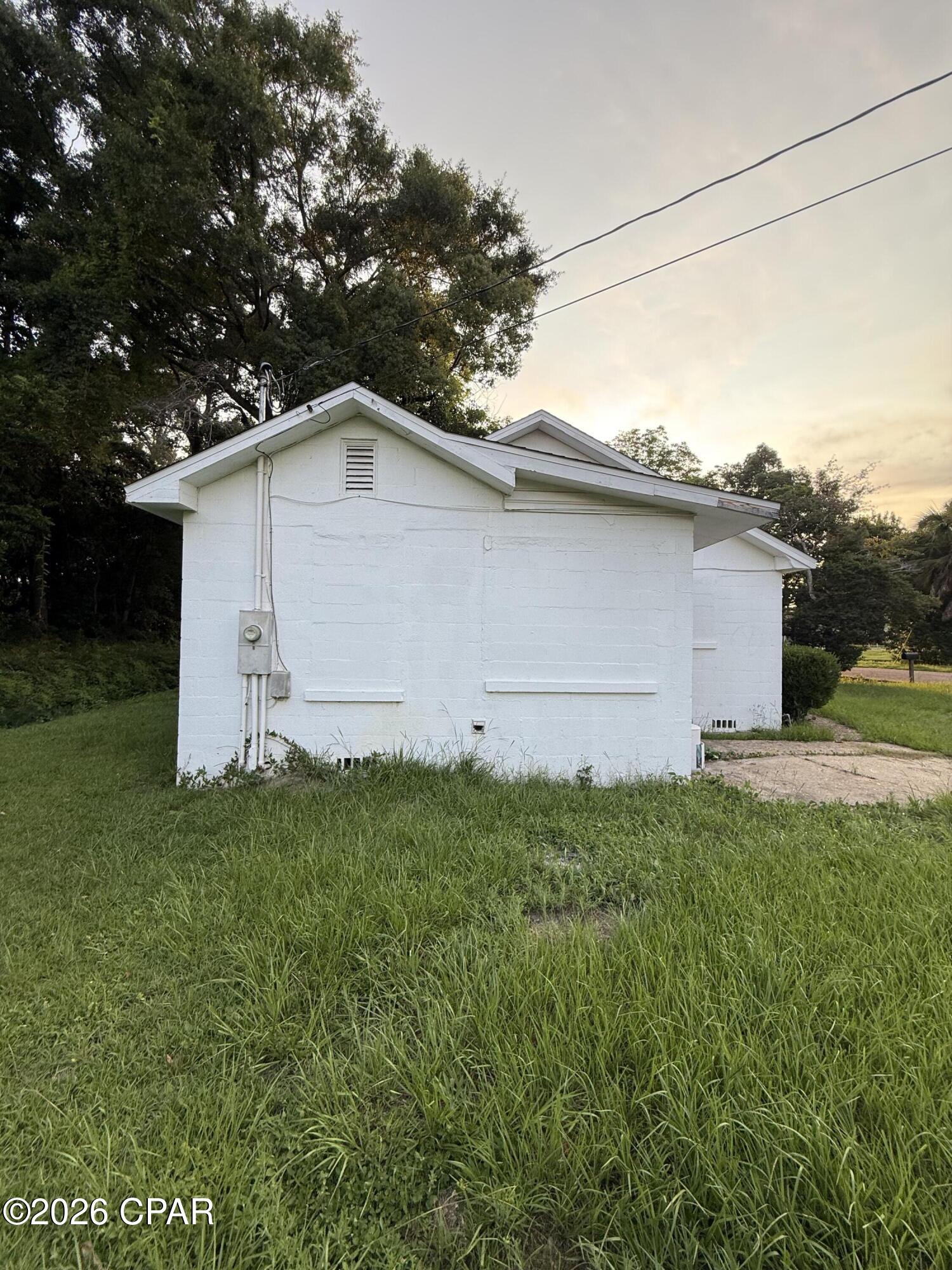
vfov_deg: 102.1
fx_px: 513
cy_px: 635
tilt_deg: +1.8
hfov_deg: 85.7
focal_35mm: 14
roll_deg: -0.6
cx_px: 476
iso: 50
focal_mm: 2.22
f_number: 2.2
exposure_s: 1/205
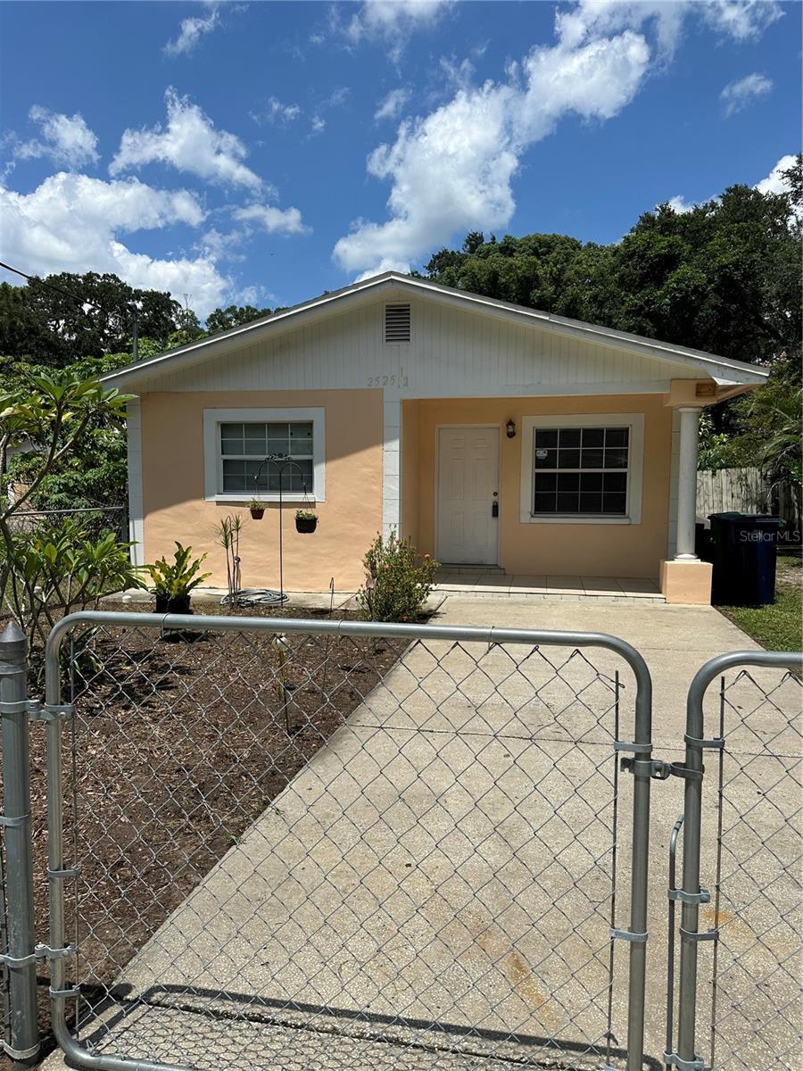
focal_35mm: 24
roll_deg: -1.3
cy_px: 536
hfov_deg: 56.8
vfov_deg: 71.6
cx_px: 402
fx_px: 742
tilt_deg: -4.1
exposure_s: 1/7042
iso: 80
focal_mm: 6.86
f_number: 1.78
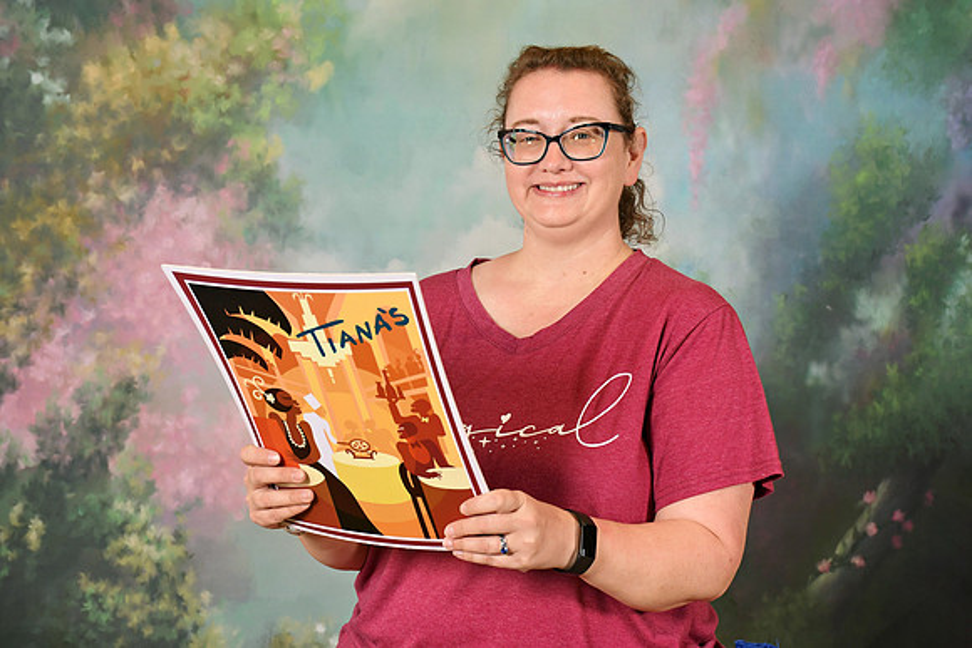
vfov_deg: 20.3
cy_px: 324
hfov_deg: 30.1
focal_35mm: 67
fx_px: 1809
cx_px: 486
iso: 400
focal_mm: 45
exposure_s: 1/125
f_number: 6.3
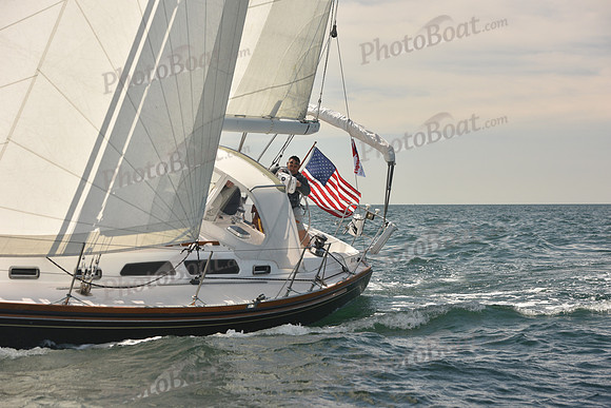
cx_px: 306
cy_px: 204
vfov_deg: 16.7
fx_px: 1392
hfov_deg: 24.8
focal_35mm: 82
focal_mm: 82
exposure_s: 1/640
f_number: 6.3
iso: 250
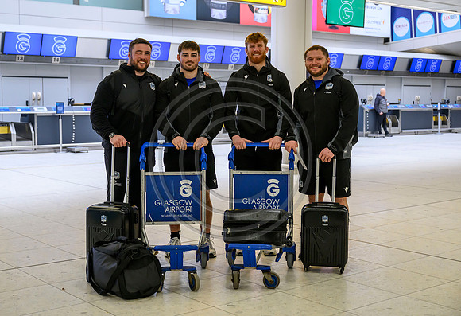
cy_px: 153
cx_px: 219
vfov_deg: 26.6
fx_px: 666
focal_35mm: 52
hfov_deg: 38.1
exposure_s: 1/400
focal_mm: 49
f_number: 3.5
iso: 3200
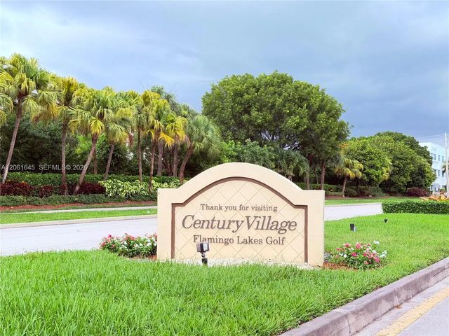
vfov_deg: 30.3
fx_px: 623
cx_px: 224
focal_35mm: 48
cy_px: 168
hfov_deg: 39.7
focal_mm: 6.76
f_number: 1.78
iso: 80
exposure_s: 1/280
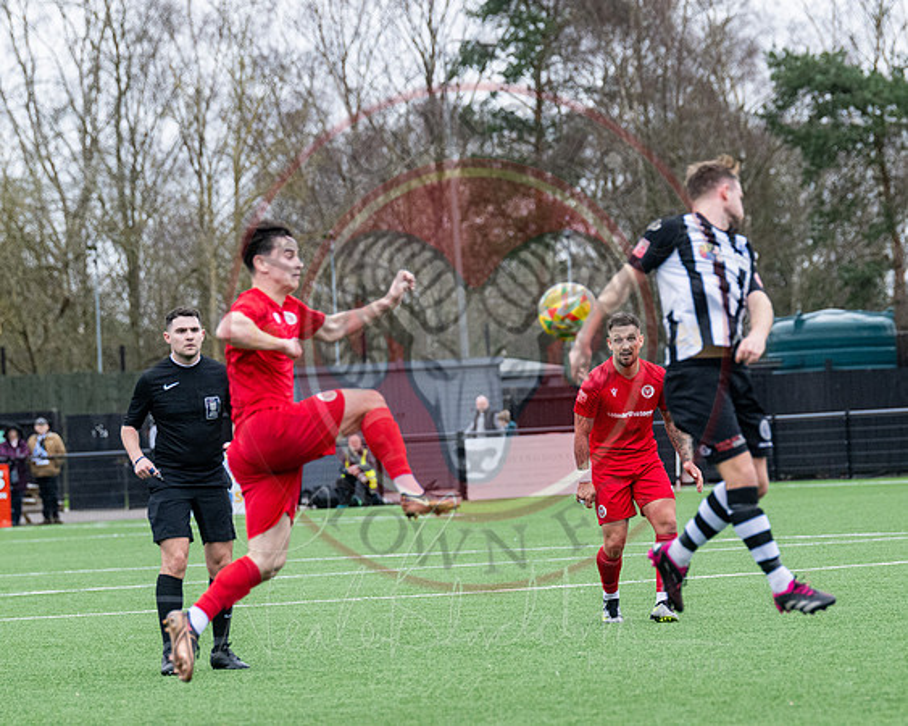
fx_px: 6810
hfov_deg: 7.6
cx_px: 454
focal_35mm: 254
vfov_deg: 6.1
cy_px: 363
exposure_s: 1/2000
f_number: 4
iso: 1250
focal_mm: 150
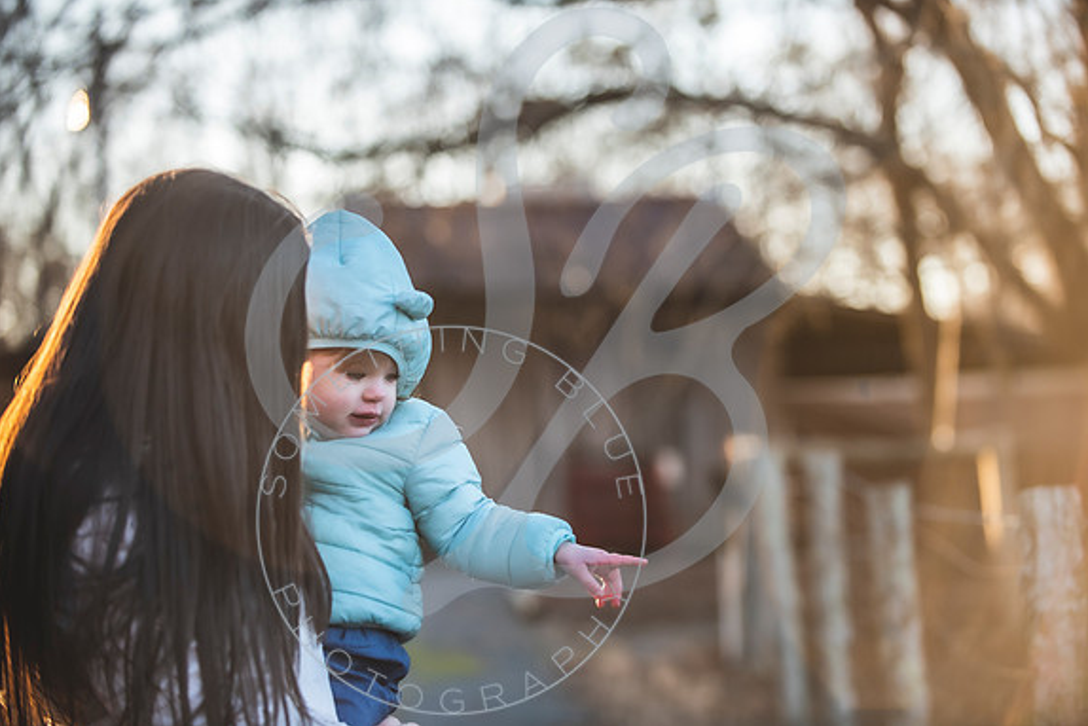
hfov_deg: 20.6
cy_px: 361
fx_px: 2993
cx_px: 546
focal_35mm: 99
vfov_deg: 13.8
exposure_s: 1/320
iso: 160
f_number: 2.8
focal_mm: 98
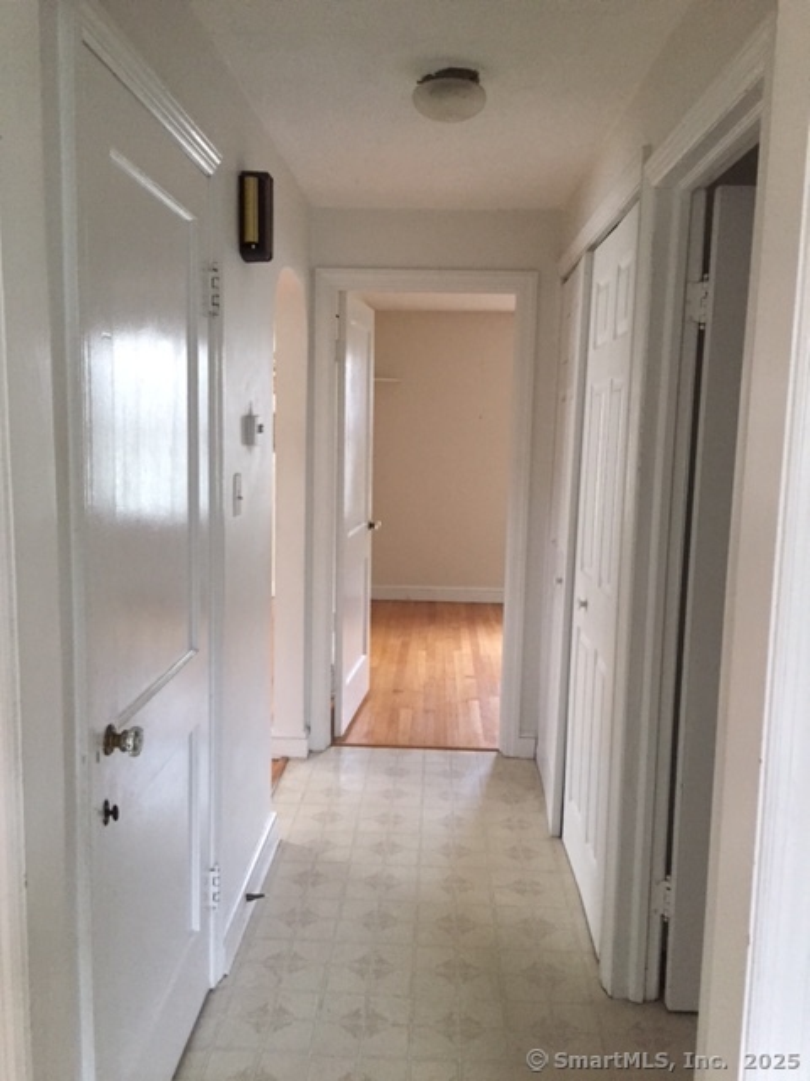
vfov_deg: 61.7
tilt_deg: -7.2
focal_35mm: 29
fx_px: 905
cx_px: 405
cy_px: 540
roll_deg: -2.0
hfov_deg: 48.2
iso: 250
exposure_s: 1/30
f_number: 2.2
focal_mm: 4.15
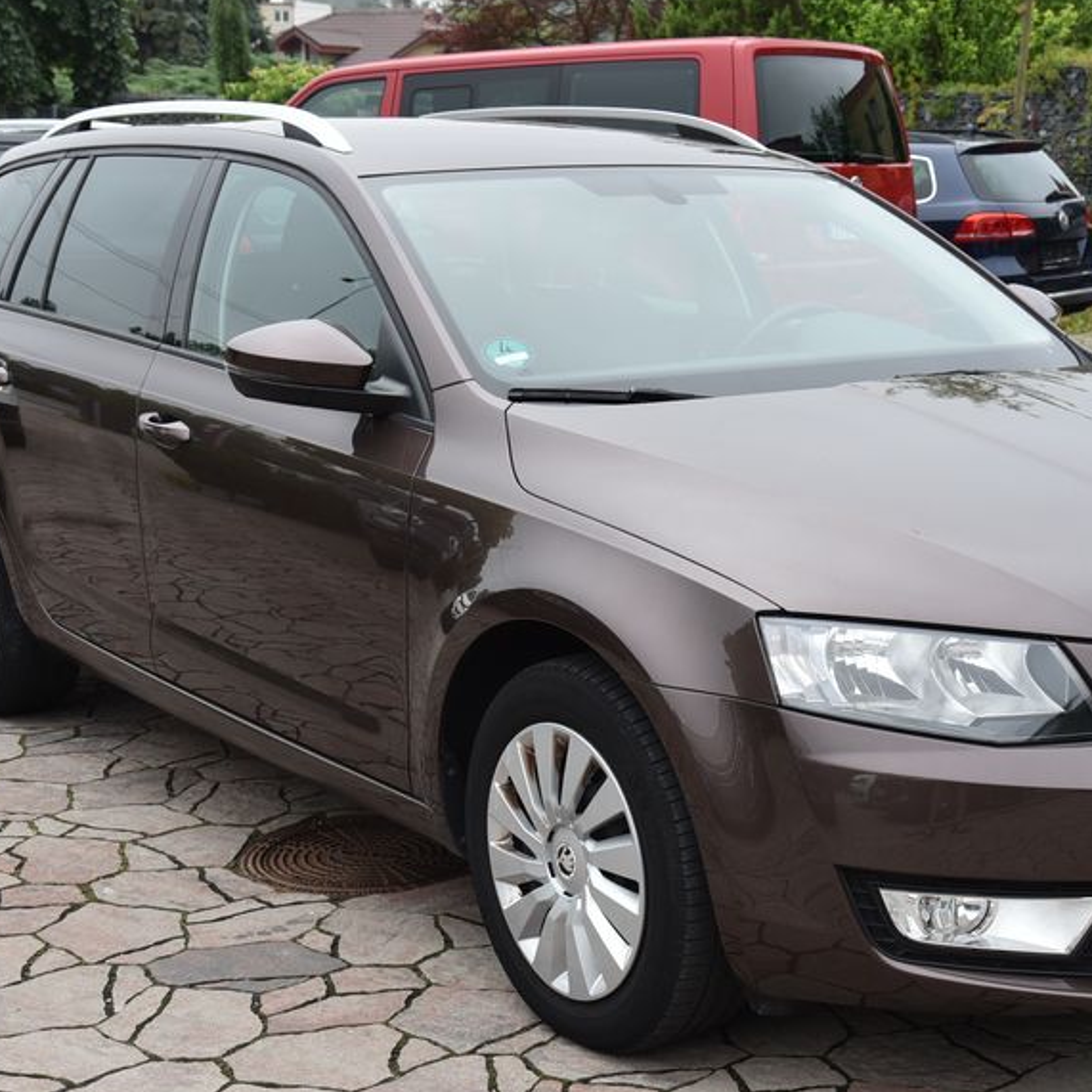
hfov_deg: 28.0
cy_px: 601
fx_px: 2177
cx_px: 710
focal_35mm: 61
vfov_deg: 28.1
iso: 500
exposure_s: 1/250
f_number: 8
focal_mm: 40
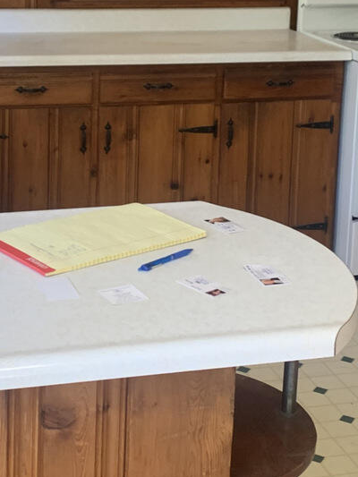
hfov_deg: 18.9
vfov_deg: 24.6
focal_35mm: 78
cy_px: 96
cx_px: 122
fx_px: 1075
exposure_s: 1/60
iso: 100
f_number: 1.8
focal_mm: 4.25
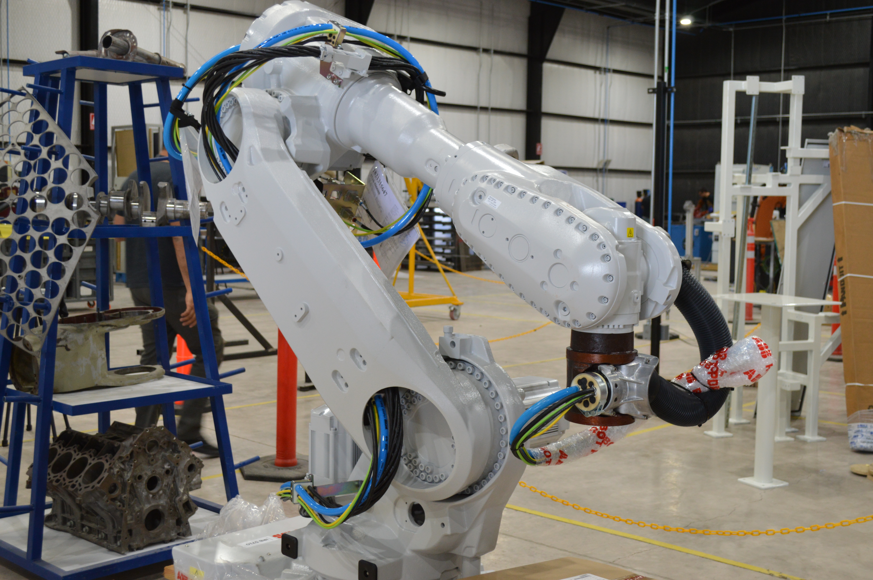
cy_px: 290
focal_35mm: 45
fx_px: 1090
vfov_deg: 29.8
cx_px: 436
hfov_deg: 43.6
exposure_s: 1/60
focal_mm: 30
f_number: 4.5
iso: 640
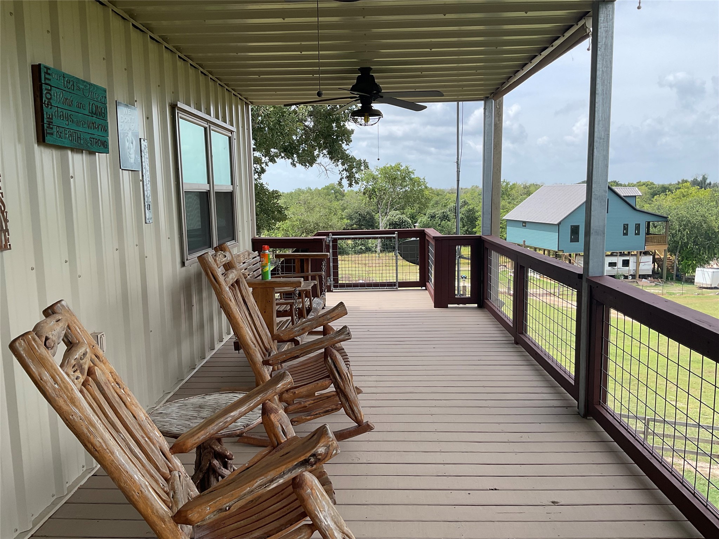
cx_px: 360
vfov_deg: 48.2
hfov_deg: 61.7
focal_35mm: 29
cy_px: 270
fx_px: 602
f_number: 1.8
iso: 16
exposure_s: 1/792
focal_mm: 3
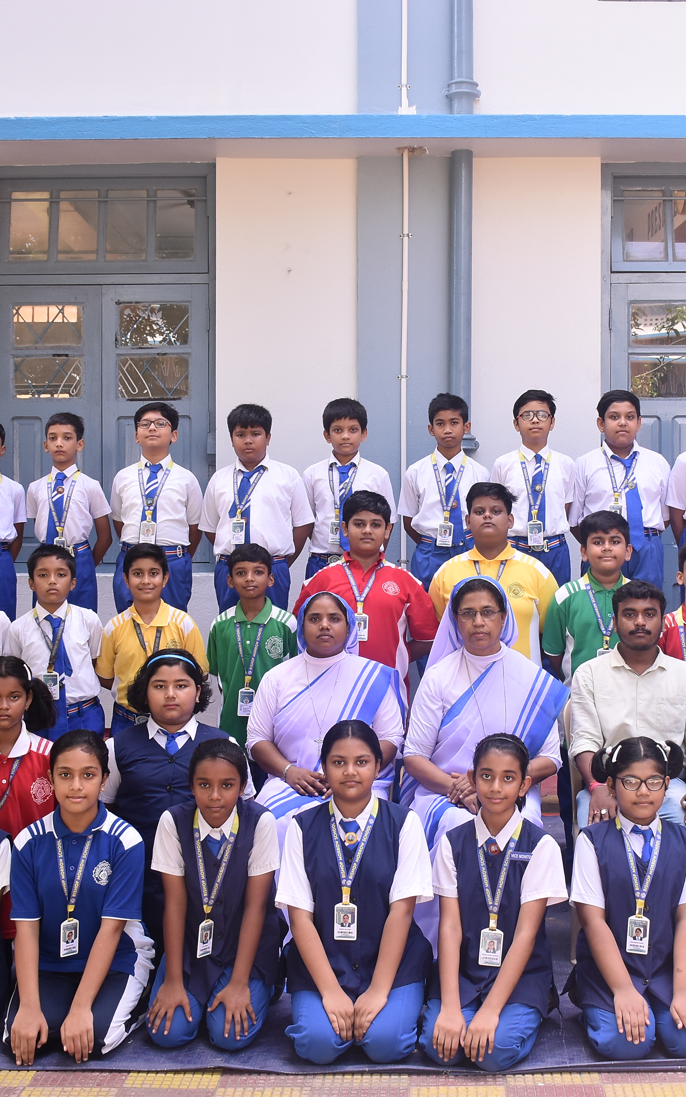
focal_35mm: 46
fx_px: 1376
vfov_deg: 43.5
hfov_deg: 27.9
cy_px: 548
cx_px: 414
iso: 320
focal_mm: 20
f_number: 5.6
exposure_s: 1/100
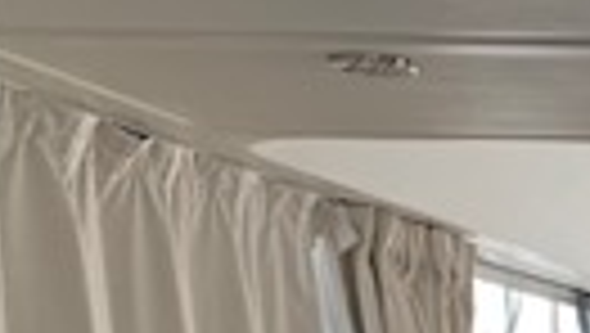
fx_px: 2161
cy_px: 990
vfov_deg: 7.7
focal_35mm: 138
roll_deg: -0.7
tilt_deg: -12.5
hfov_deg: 13.3
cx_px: 1203
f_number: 1.8
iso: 40
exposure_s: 1/121
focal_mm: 4.25
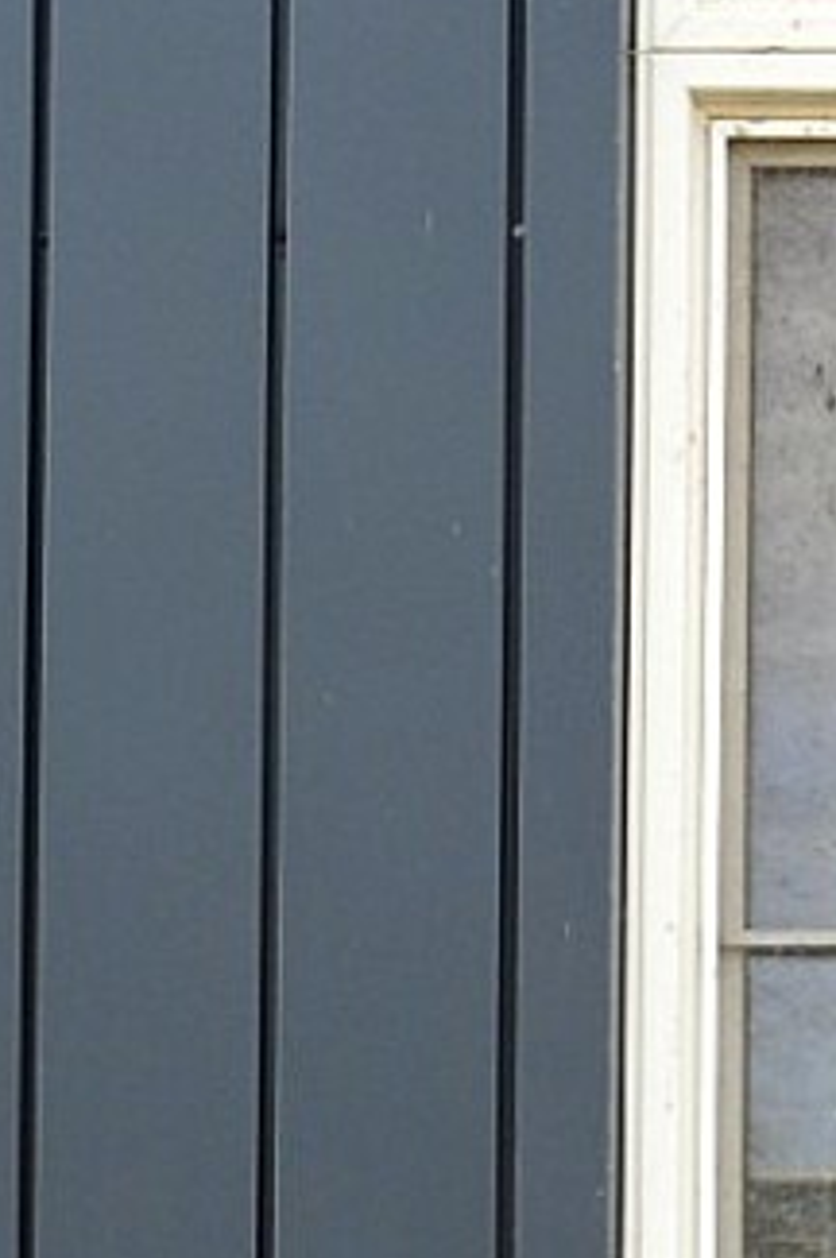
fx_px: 6283
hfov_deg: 7.3
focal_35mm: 180
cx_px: 1695
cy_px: 2017
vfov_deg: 10.9
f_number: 8
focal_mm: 24
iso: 400
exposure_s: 1/80
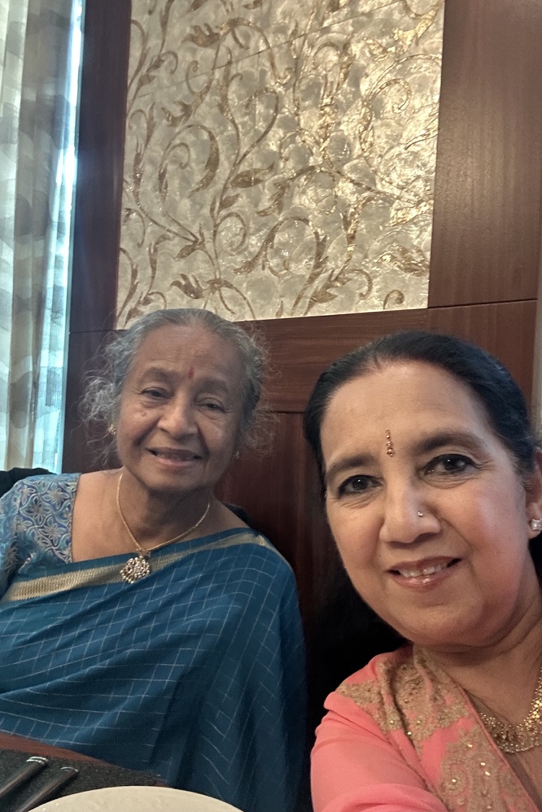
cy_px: 413
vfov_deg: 58.7
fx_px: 722
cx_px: 273
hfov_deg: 41.1
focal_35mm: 32
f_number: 1.9
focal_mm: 2.69
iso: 500
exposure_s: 1/24
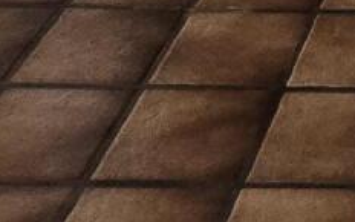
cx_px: 607
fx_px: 1151
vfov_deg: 8.5
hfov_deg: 15.4
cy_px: -522
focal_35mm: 119
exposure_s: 1/60
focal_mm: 2.2
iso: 200
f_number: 2.2
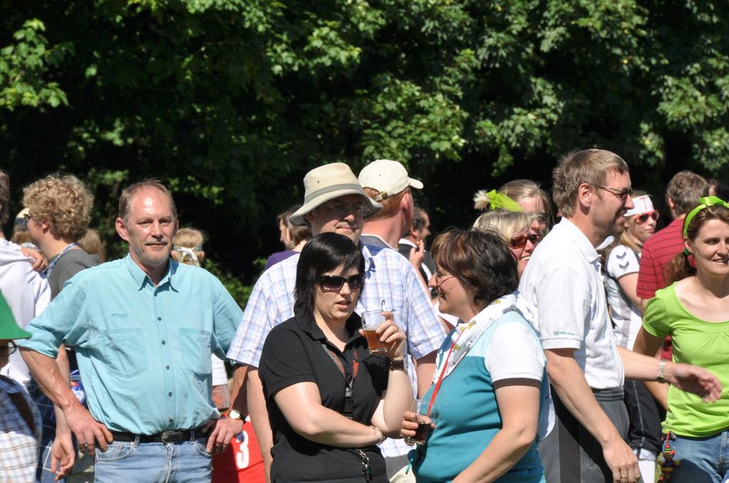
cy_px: 242
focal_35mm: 255
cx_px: 364
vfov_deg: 5.4
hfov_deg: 8.1
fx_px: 5155
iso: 200
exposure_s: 1/200
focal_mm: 170
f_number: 14
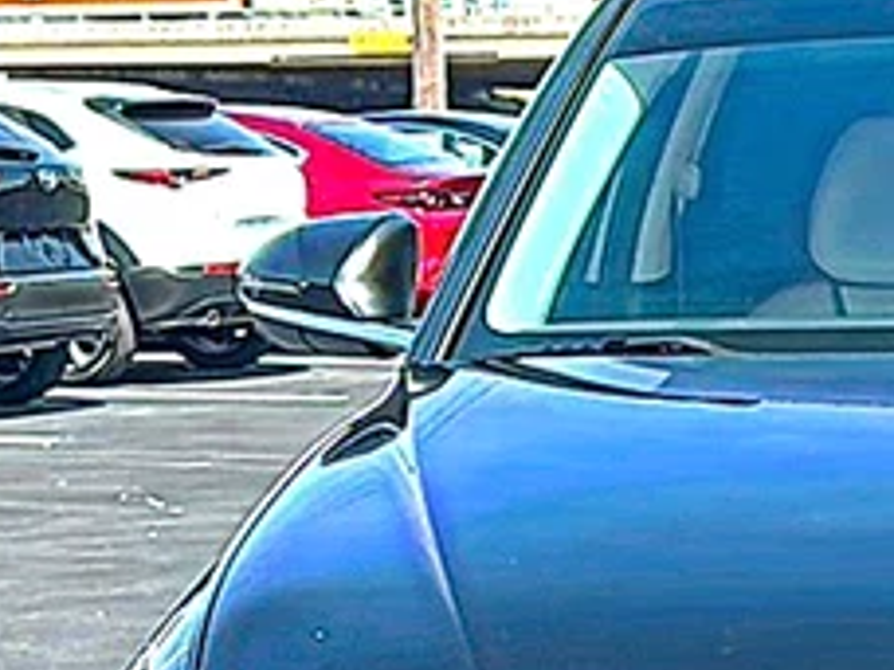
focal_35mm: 120
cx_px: 1204
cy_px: 840
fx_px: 3099
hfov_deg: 15.5
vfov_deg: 12.0
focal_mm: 6.86
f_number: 1.78
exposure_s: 1/1592
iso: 80
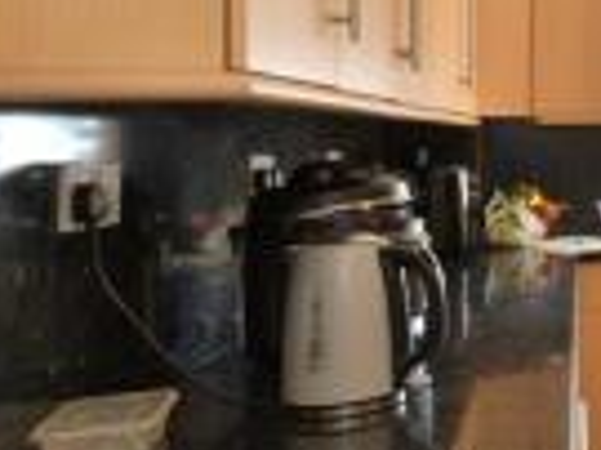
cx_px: 966
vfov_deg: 28.1
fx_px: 885
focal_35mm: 51
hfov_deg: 25.1
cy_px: 118
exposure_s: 1/8
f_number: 8
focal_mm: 10
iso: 160
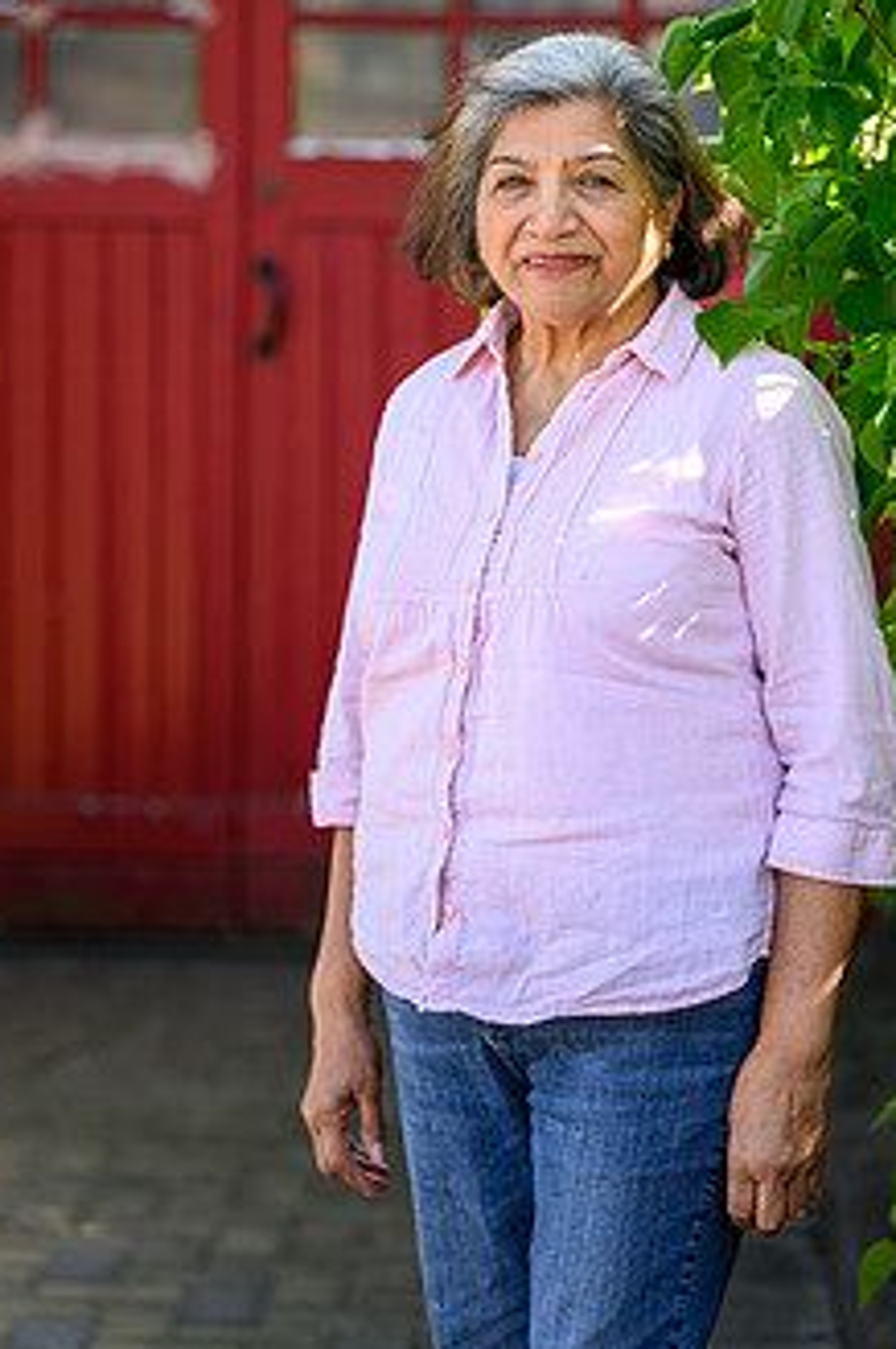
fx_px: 4676
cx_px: 563
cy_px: 452
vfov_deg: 16.4
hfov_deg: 10.9
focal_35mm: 125
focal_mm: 91
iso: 360
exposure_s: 1/800
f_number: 2.8
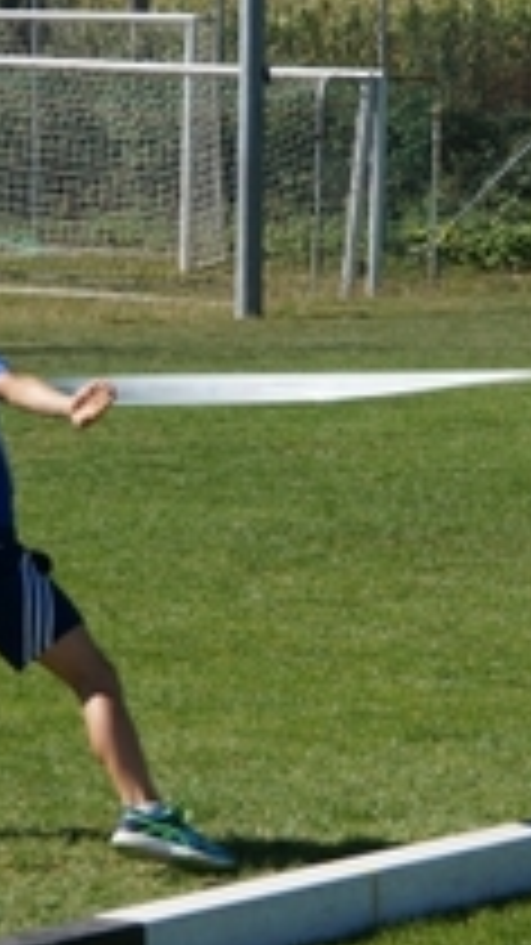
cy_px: 466
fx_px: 4543
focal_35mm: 181
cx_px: 261
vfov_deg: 11.9
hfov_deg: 6.7
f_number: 4.5
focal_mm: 45
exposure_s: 1/2000
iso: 250
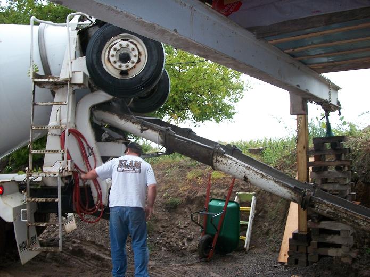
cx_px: 185
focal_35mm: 32
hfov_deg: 56.8
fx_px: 342
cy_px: 138
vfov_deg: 44.1
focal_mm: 5.7
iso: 80
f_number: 2.9
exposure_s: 1/125
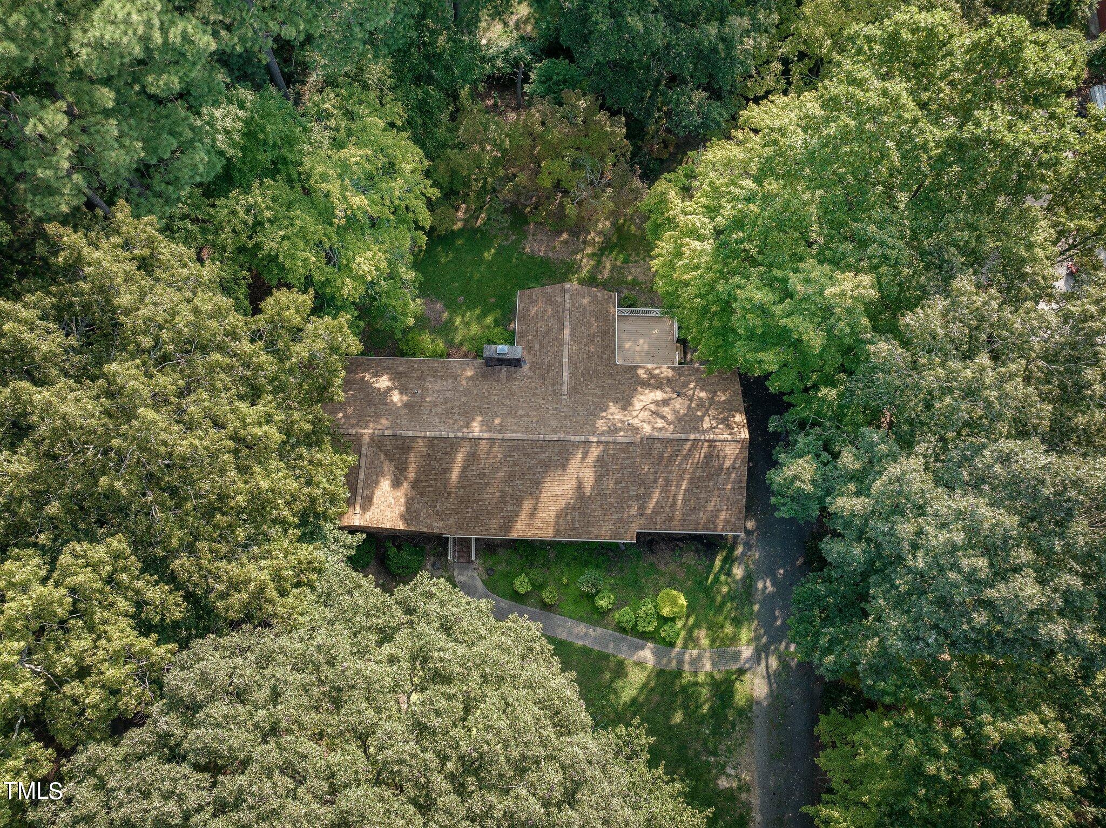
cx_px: 553
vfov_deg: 56.8
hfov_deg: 71.6
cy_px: 414
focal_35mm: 24
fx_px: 766
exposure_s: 1/40
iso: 100
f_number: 2.8
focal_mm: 12.29
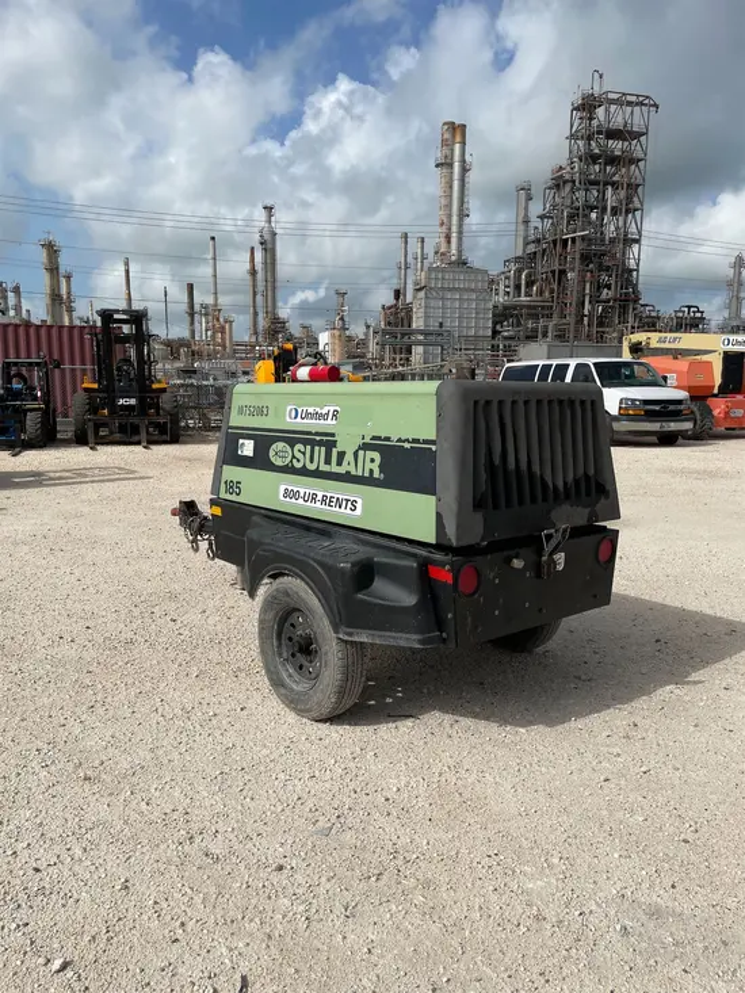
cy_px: 496
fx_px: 746
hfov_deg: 53.1
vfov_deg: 67.3
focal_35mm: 26
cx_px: 372
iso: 32
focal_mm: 4.2
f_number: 1.6
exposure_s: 1/6494
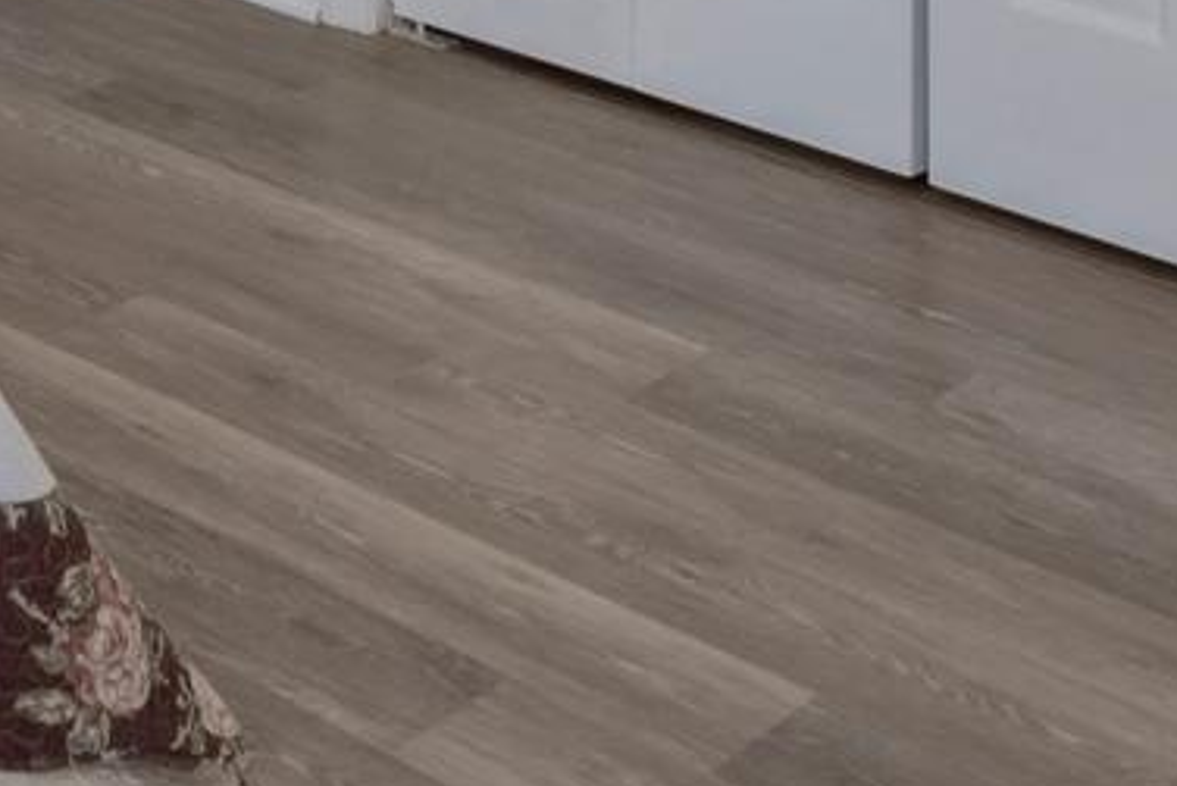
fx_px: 2845
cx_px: -559
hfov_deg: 20.3
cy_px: -968
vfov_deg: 12.9
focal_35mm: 87
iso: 1250
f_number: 8
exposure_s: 1/30
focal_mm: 16
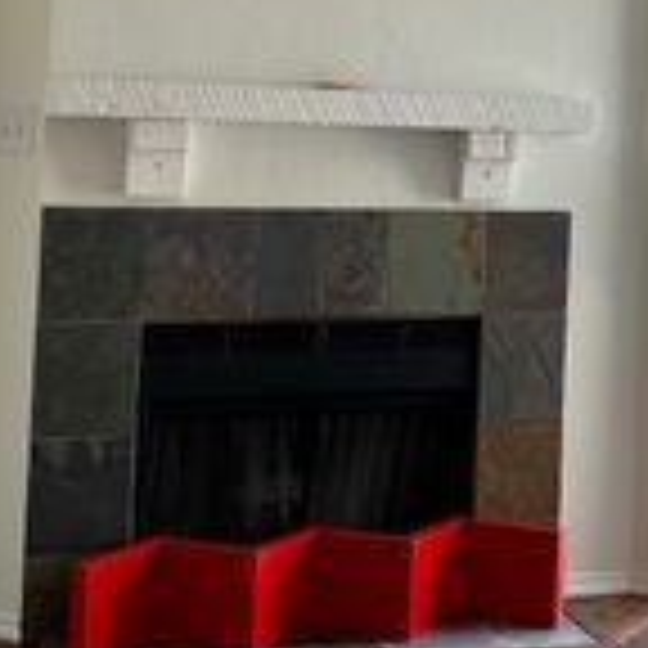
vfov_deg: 21.2
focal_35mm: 80
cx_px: 594
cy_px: 70
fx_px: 1694
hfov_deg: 21.1
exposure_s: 1/296
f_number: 1.8
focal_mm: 4.25
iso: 32
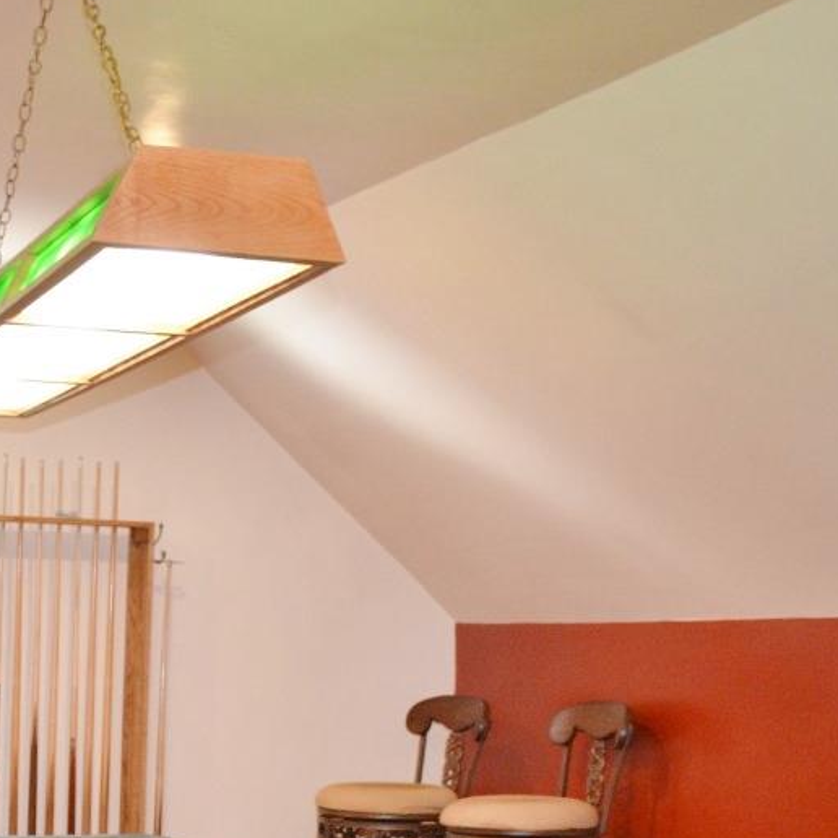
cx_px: 58
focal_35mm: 72
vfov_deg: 23.0
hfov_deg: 23.3
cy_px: 851
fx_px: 1972
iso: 800
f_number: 3.5
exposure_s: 1/60
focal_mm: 18
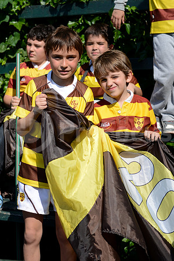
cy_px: 130
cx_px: 87
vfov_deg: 28.8
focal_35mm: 70
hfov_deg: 19.5
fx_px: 507
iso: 250
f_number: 2.8
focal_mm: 70
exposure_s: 1/4000
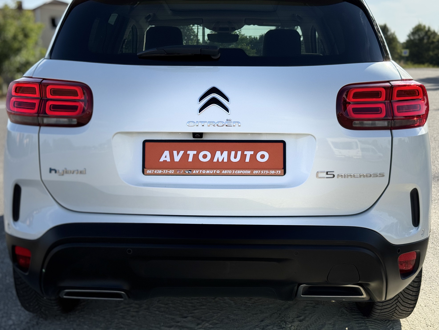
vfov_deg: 29.7
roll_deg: +0.8
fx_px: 621
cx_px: 217
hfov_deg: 38.9
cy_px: 165
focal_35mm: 49
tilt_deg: -9.2
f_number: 1.78
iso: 64
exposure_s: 1/4608
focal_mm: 6.76
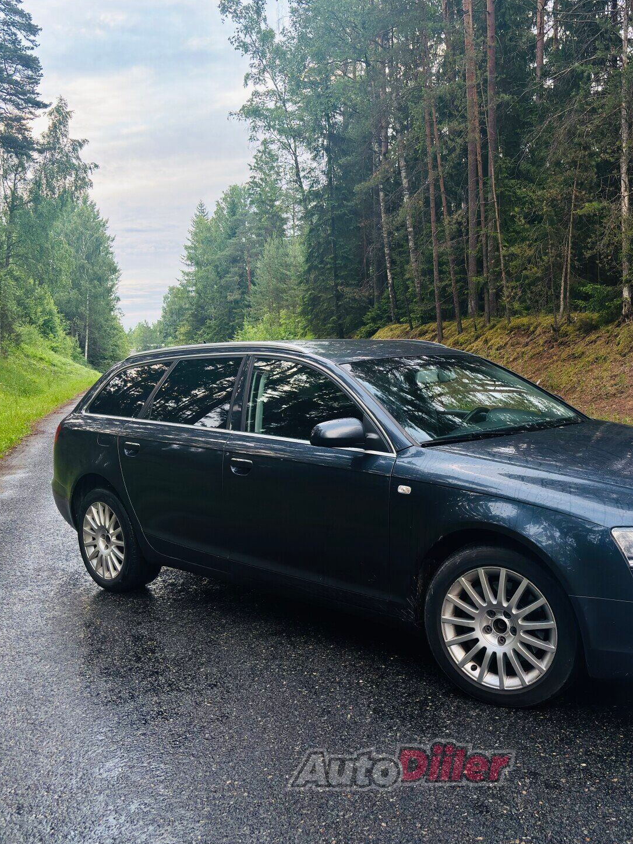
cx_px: 401
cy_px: 423
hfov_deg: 40.4
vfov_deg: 52.6
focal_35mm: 35
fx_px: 853
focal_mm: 5.96
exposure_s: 1/60
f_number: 1.6
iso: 125
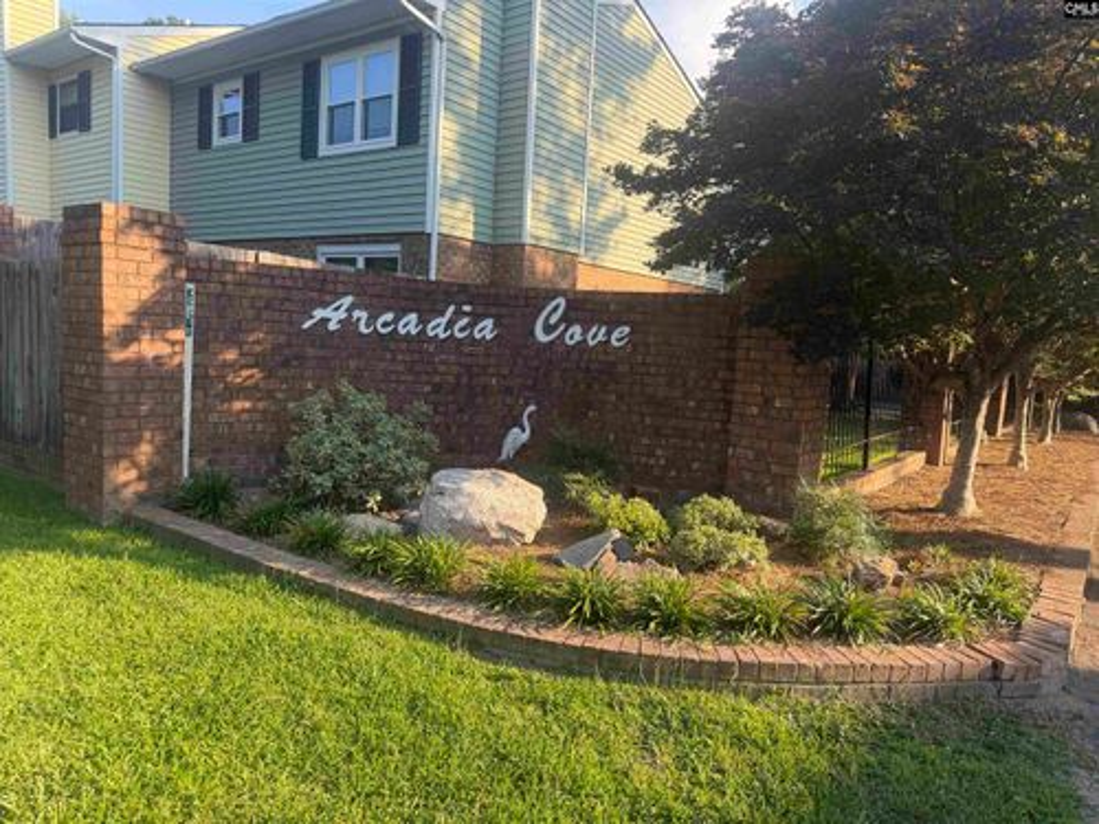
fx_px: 762
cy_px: 412
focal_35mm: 24
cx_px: 550
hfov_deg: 71.6
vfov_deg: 56.8
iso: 80
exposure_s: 1/868
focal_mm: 6.76
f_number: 1.78
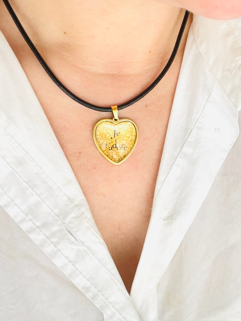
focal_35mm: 30
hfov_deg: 46.8
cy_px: 160
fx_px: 279
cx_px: 120
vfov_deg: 60.0
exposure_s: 1/60
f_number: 2.2
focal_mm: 2.71
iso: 160
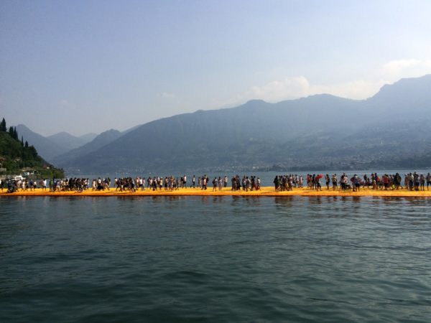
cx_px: 216
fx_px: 361
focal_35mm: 29
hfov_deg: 61.7
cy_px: 162
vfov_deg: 48.2
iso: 32
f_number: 2.2
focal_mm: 4.15
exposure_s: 1/5882
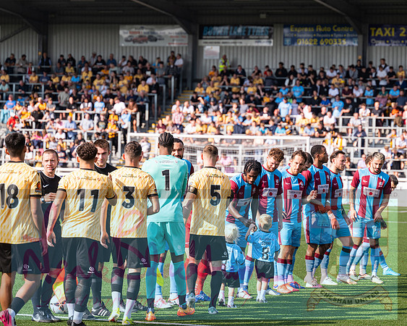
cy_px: 151
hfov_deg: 12.1
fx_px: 1915
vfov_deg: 9.7
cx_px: 263
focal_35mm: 159
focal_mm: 130
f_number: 4
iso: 200
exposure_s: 1/1600
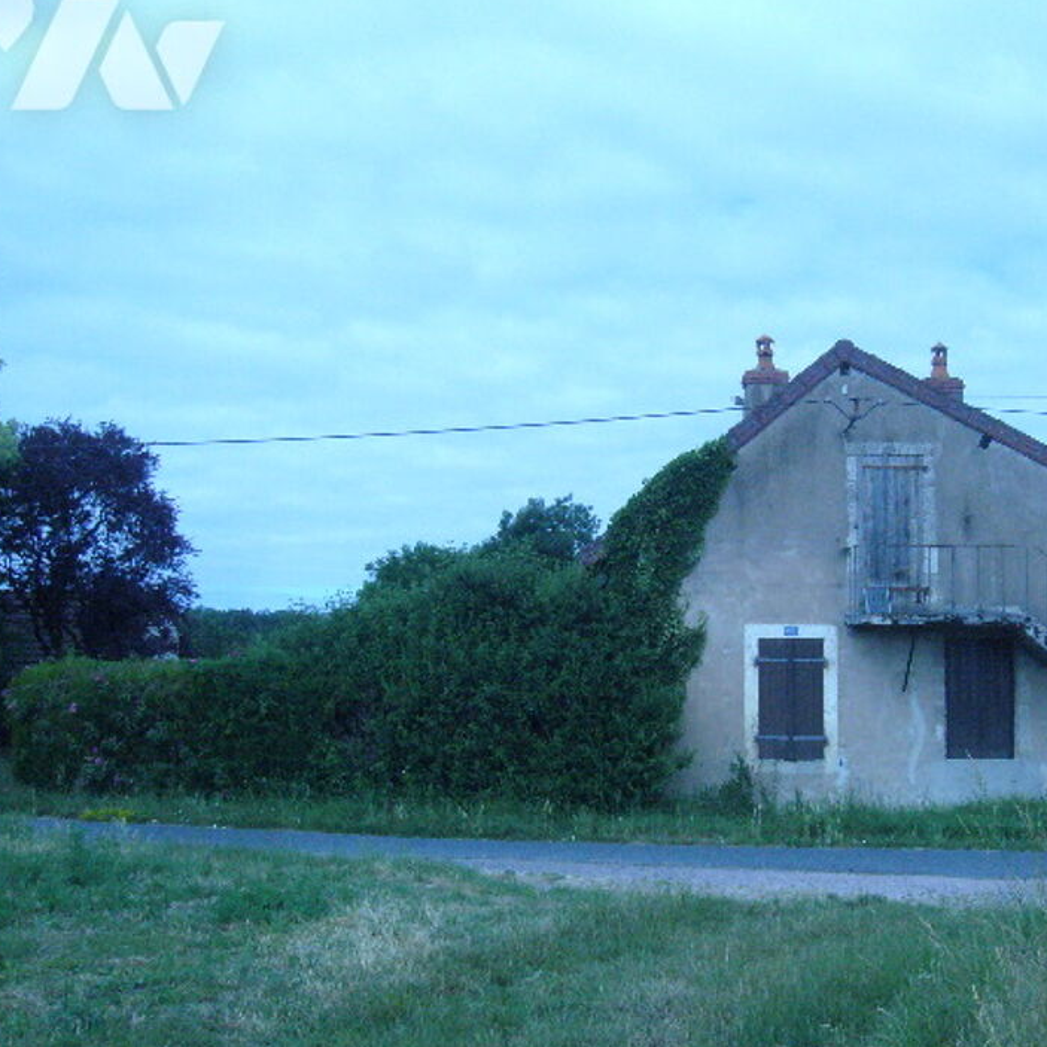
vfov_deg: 38.3
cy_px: 491
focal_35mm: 44
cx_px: 675
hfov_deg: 38.0
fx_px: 1506
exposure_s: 1/2000
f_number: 5.6
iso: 400
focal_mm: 5.8
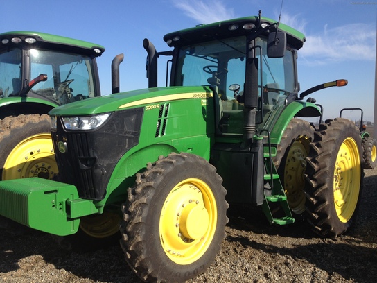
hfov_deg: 52.6
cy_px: 142
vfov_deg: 40.7
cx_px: 188
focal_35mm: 35
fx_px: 381
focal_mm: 4.28
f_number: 2.4
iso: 50
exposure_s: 1/1284
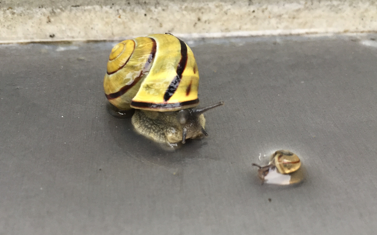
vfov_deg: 37.1
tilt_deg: -39.6
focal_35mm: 34
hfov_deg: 56.7
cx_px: 184
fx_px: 349
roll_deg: -2.5
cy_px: 144
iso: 125
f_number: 2.2
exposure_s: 1/33
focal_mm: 4.15
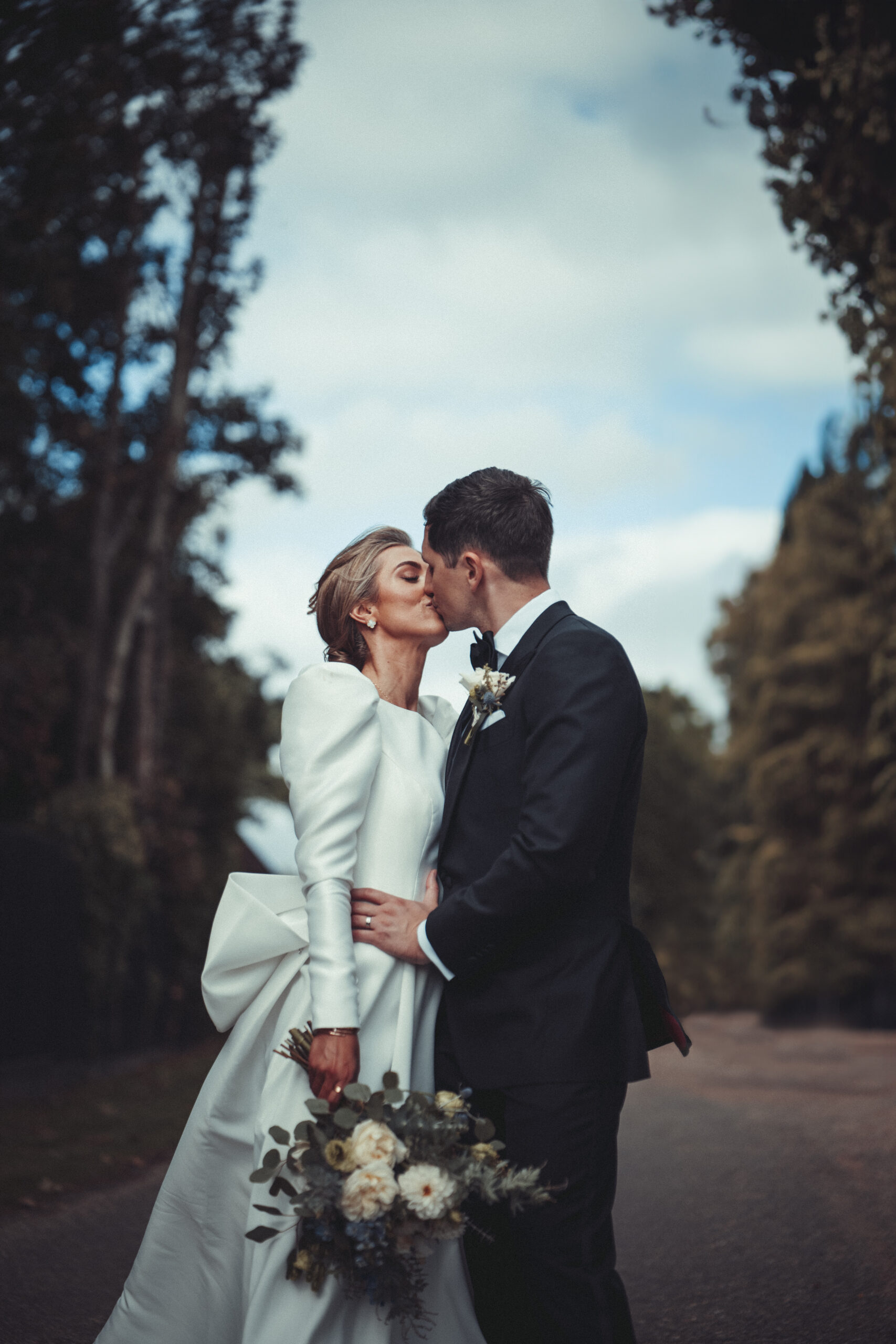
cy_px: 672
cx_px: 448
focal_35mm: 50
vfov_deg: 39.6
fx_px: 1866
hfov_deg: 27.0
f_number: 1.4
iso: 640
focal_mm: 50
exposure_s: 1/4000
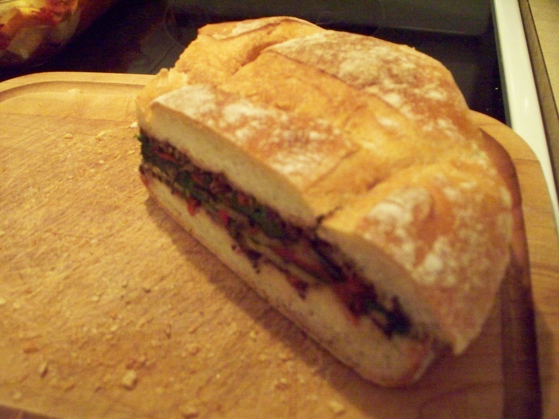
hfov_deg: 51.4
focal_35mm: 36
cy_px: 210
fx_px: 581
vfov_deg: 39.7
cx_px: 280
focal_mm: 7.54
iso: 1600
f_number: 2.8
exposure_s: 1/125
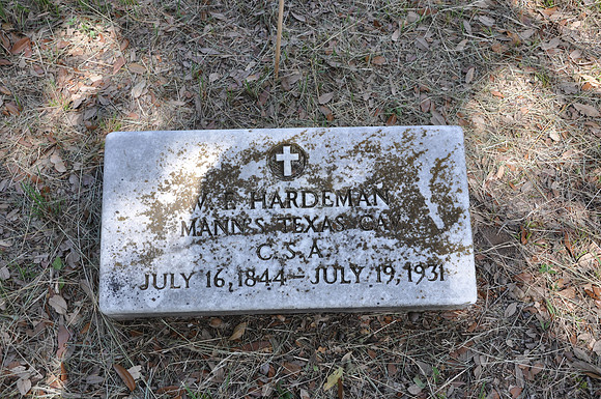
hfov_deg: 43.7
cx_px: 300
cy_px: 200
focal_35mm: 45
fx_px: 750
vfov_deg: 29.8
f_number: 8
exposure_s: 1/60
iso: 200
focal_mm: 30
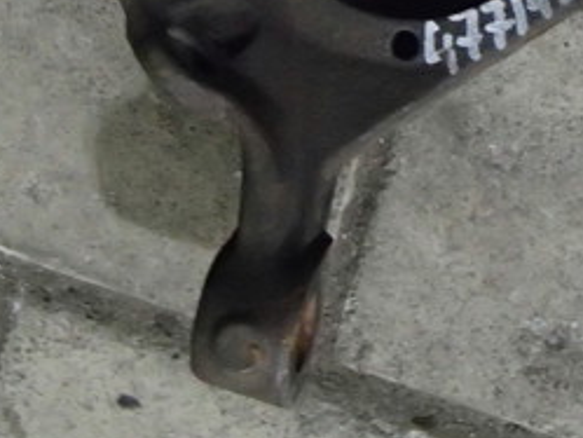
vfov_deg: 15.0
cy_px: -93
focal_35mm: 95
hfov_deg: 20.6
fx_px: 1601
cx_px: 358
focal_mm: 6.64
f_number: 4.7
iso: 1600
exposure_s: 1/10
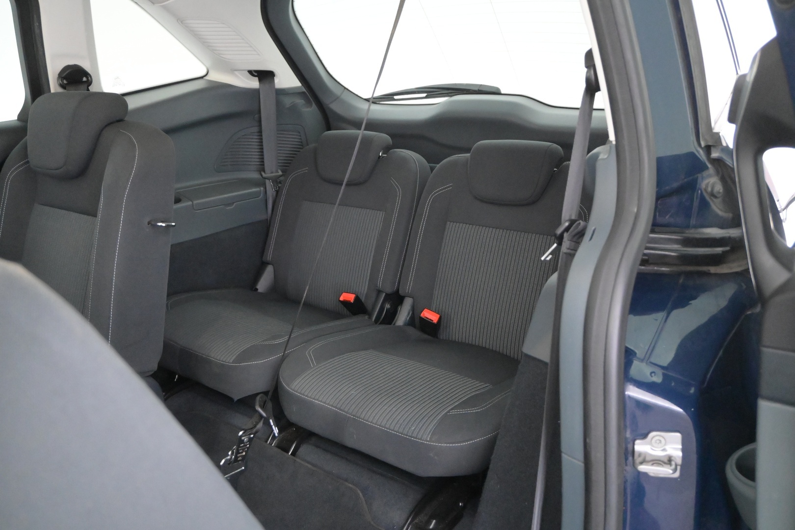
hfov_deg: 63.2
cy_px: 265
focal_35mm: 29
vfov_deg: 44.6
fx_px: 646
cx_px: 398
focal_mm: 19.5
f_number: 3.8
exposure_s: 1/30
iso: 7200
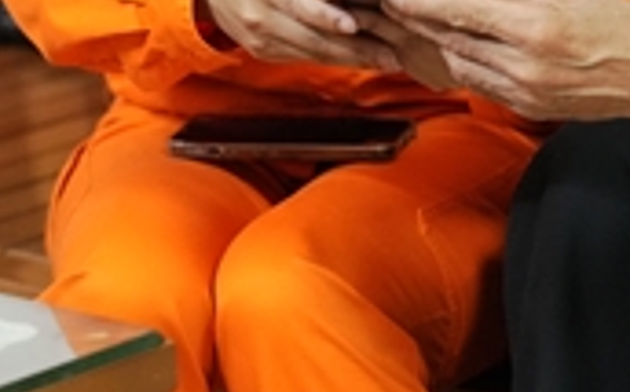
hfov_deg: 7.9
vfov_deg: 4.9
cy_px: -280
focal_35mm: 266
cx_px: 564
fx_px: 4561
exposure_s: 1/400
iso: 6400
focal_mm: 70
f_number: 2.8
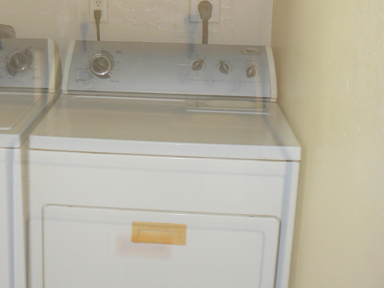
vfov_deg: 24.6
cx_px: 86
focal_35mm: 59
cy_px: 80
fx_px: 654
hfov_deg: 32.0
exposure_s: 1/1.3
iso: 100
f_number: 2.8
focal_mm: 6
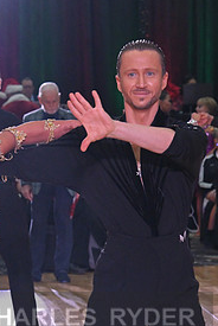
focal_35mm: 179
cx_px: 50
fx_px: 1622
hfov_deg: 7.7
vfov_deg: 11.4
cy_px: 332
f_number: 6.3
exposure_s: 1/400
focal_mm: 85
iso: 3200
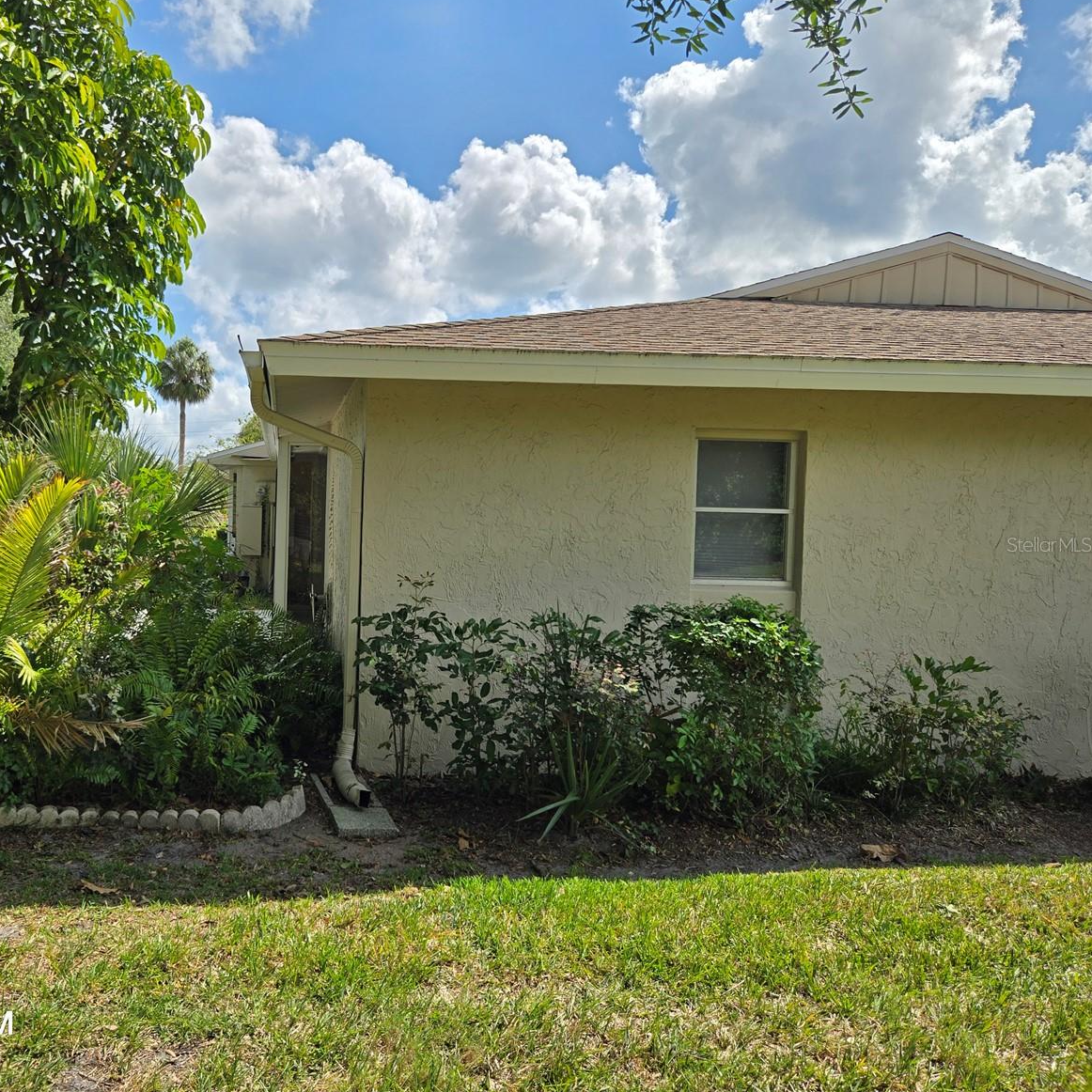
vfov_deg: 57.3
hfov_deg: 55.8
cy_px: 544
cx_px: 344
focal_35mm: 28
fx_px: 999
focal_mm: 5.4
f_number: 1.8
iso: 25
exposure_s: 1/2423
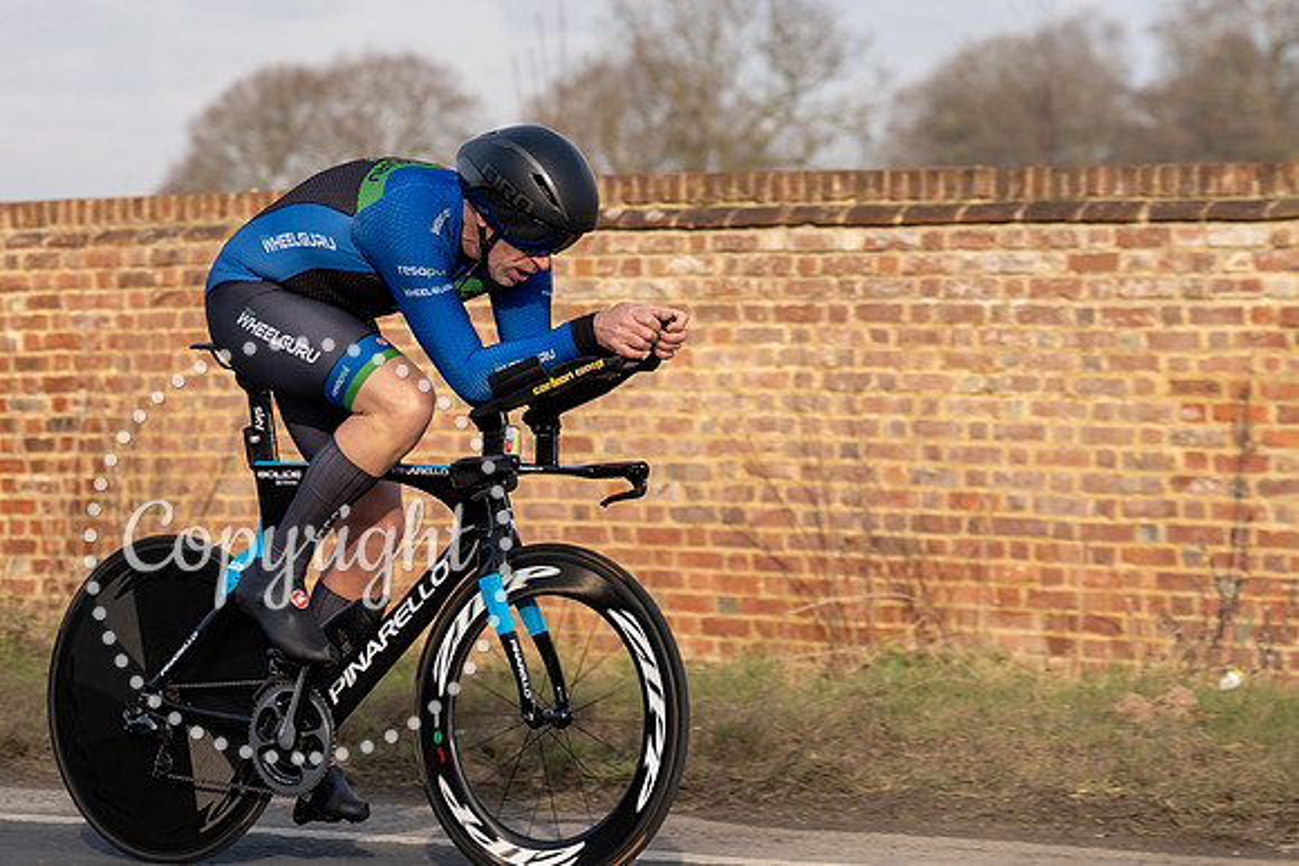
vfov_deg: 9.2
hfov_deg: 13.7
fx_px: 5408
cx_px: 389
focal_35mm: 150
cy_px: 260
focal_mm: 107
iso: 100
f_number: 4
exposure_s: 1/800
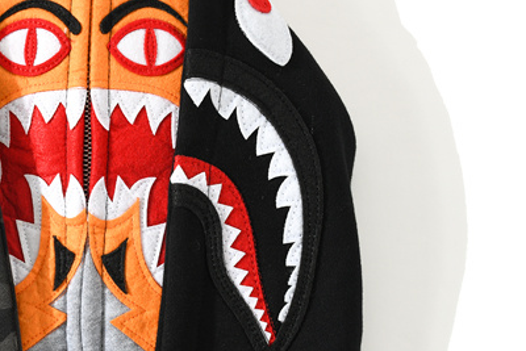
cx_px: 84
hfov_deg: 19.7
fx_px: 1491
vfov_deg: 13.4
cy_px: 241
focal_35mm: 102
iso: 100
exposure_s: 1/125
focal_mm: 34
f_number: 9
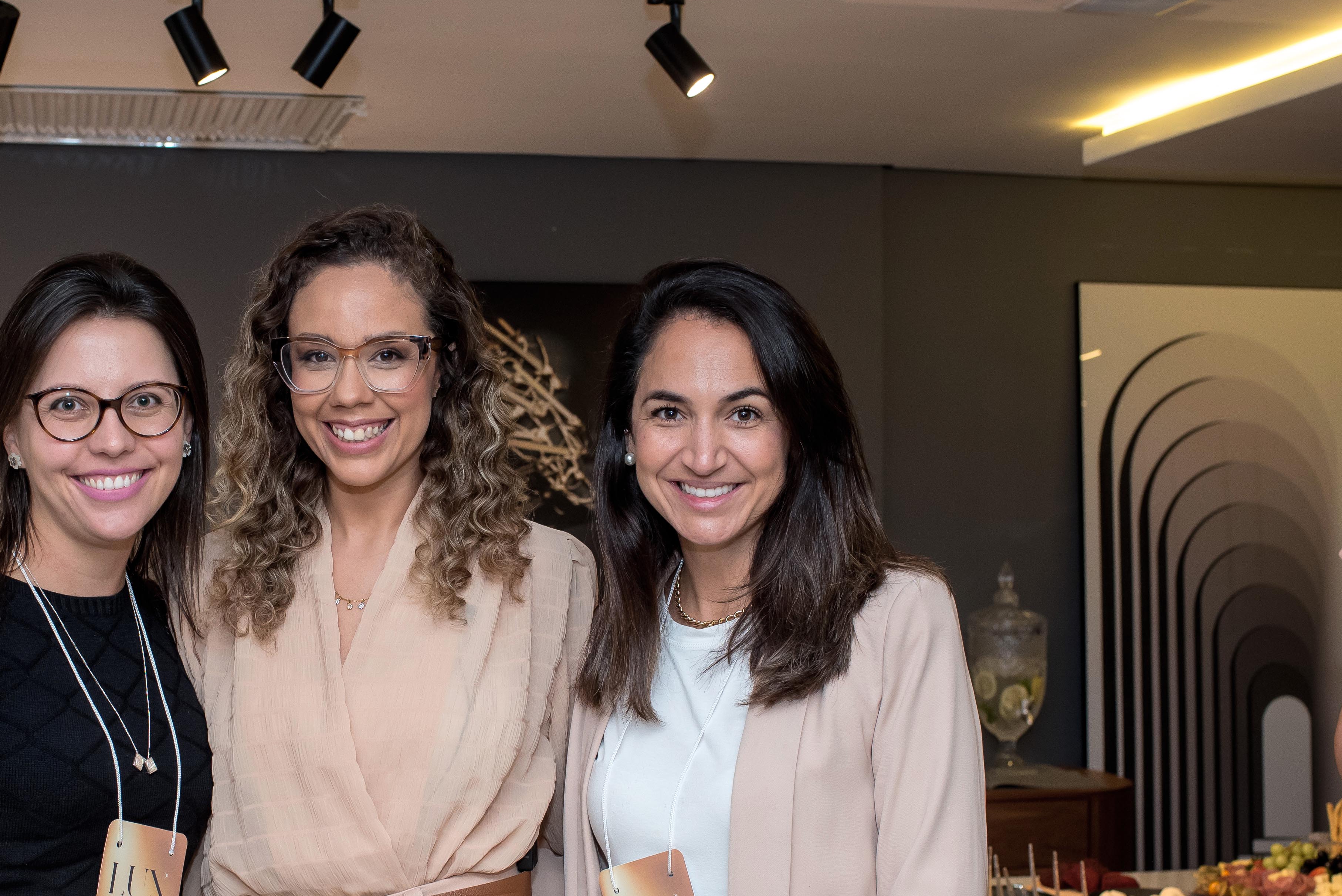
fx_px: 2163
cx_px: 420
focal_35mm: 58
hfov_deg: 34.1
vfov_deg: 23.2
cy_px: 662
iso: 1250
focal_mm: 35
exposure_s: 1/125
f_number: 4.5
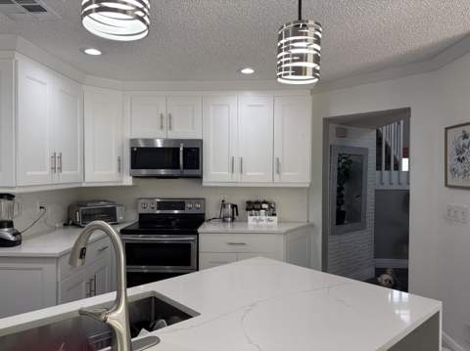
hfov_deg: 67.4
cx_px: 235
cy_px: 176
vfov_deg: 53.0
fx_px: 353
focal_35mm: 26
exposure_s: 1/218
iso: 125
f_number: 1.6
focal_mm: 5.96
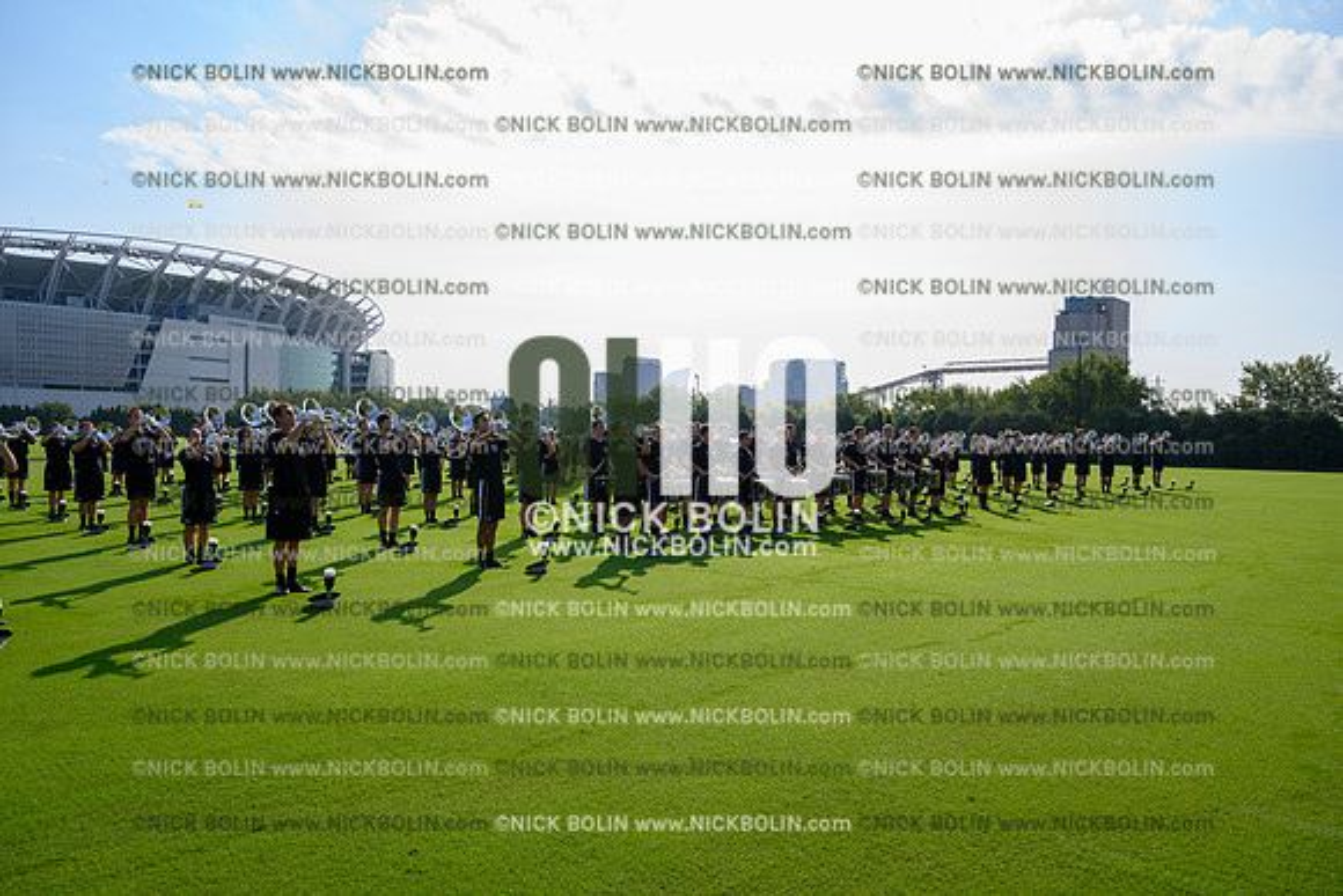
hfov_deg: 73.7
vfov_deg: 53.2
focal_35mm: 24
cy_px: 448
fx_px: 896
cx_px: 672
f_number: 7.1
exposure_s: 1/200
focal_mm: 24
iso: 80
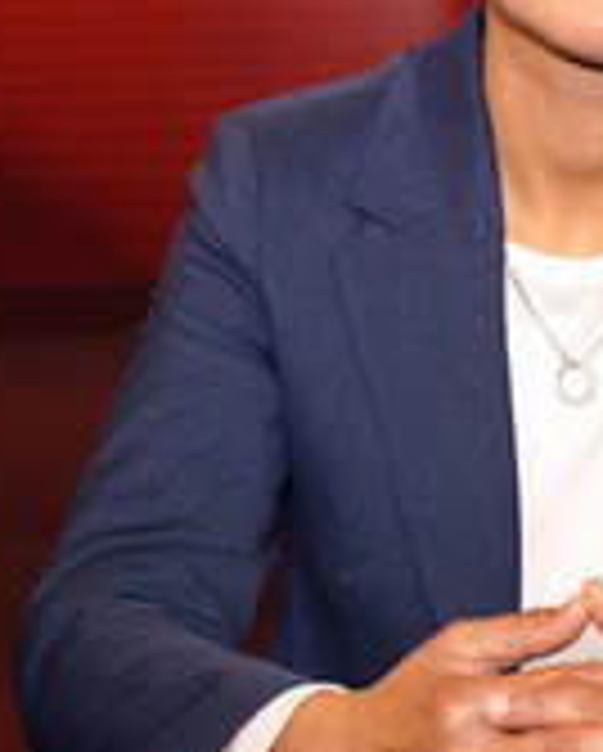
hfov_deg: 11.9
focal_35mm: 129
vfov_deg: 14.8
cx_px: 587
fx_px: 2873
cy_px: 162
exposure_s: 1/160
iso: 1600
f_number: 4.5
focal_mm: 51
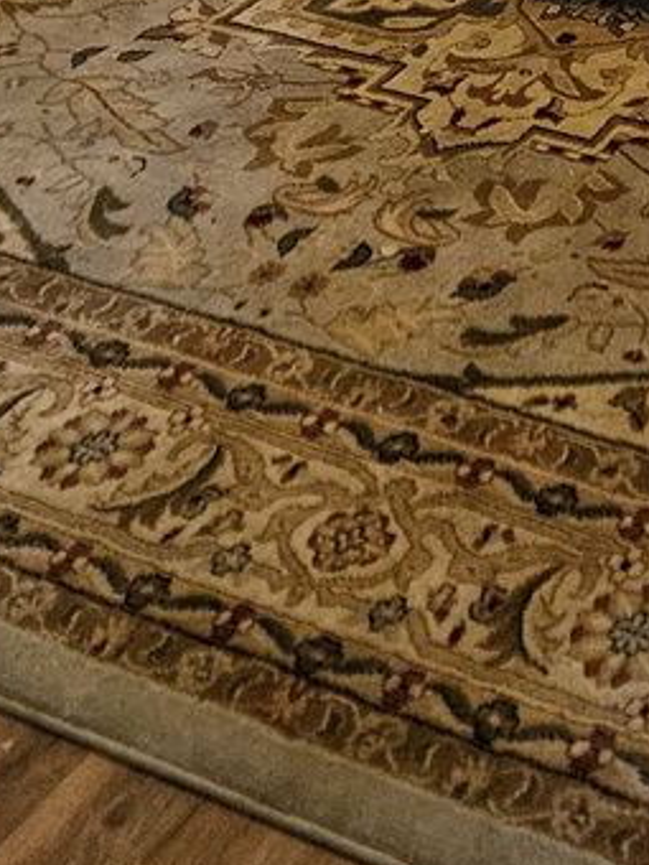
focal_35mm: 104
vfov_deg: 15.8
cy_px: -730
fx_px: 2600
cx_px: 657
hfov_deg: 14.0
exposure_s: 1/120
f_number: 1.8
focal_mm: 5.4
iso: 500
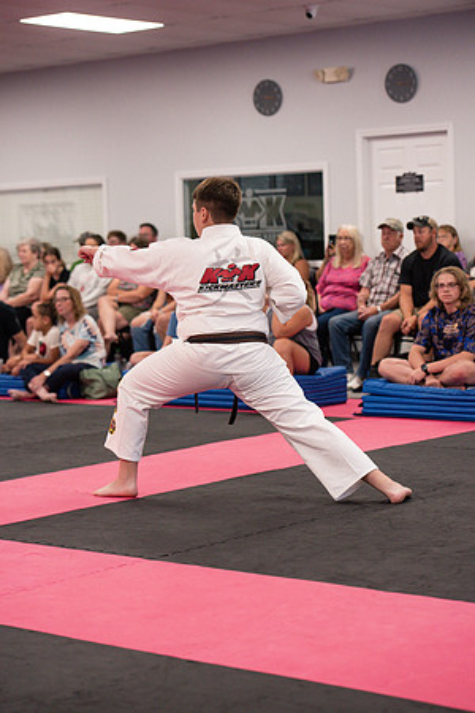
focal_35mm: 85
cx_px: 238
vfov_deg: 23.9
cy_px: 356
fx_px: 1682
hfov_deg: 16.1
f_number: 3.5
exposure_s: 1/400
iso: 1600
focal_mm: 85
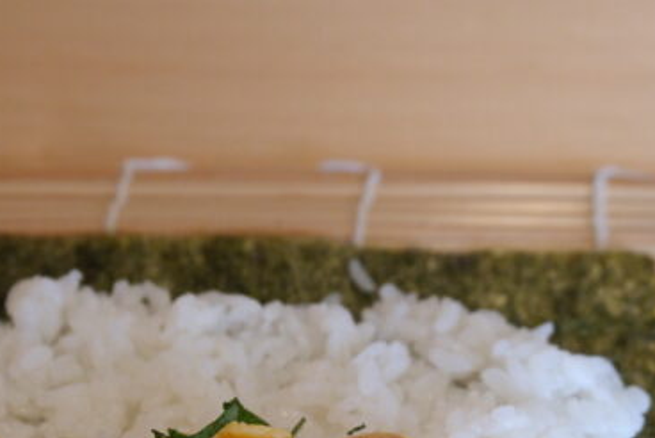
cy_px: 606
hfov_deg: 22.6
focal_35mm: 89
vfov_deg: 14.6
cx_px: 158
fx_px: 1621
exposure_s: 1/200
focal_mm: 21.4
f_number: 3.2
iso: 1600
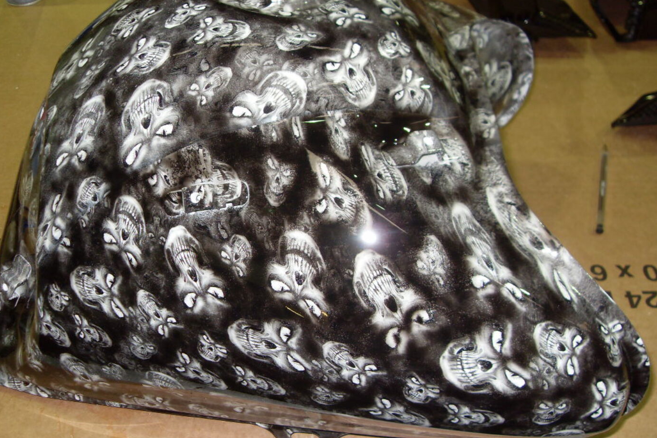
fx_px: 675
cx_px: 325
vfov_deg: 35.9
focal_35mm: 37
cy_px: 226
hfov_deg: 51.9
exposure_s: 1/45
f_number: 2.8
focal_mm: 6.3
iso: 100
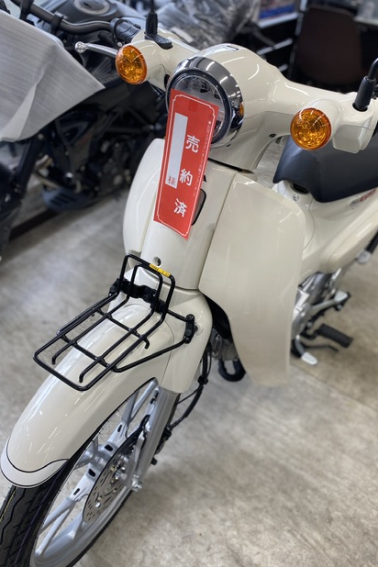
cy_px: 279
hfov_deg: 46.3
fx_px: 441
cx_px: 210
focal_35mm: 28
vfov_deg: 65.5
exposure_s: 1/121
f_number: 1.8
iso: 50
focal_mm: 4.25
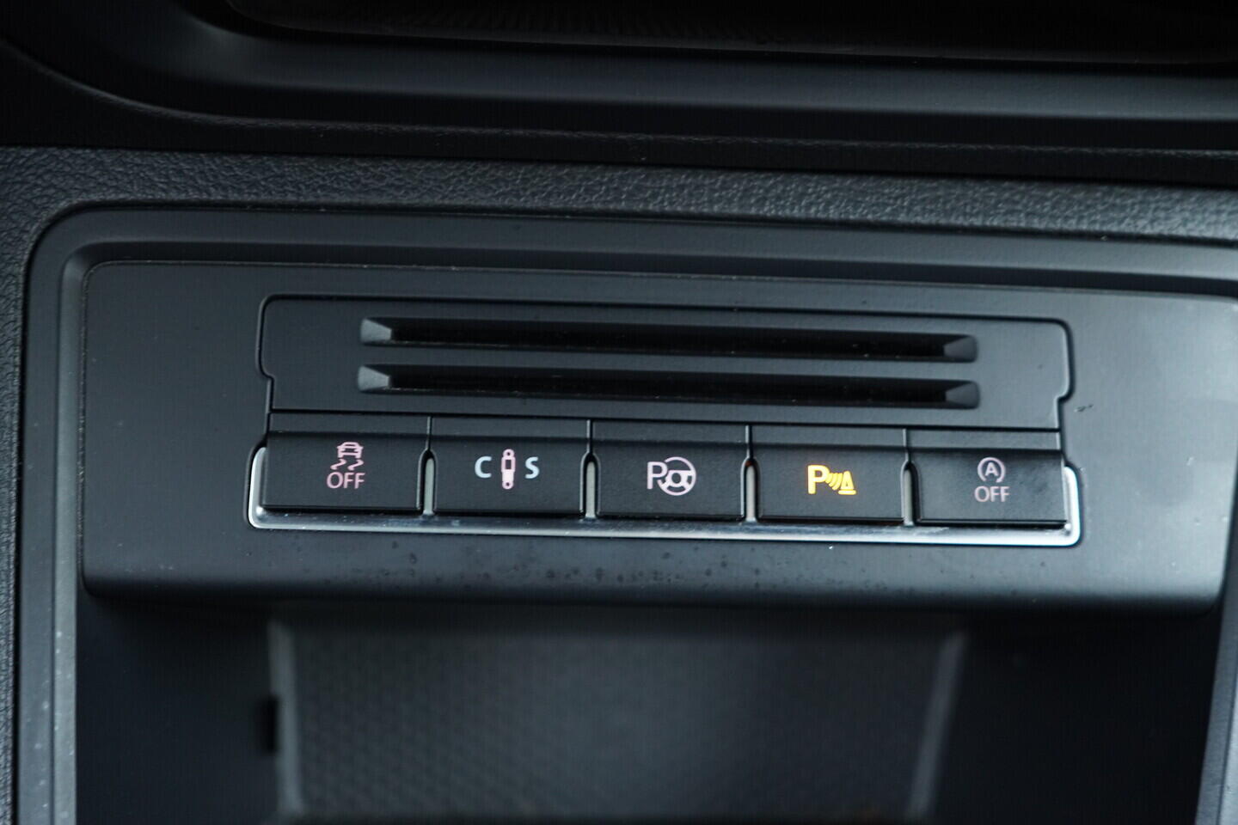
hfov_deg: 53.1
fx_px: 1238
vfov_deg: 36.9
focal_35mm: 36
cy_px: 412
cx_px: 619
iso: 1250
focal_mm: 24
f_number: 2.8
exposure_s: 1/40
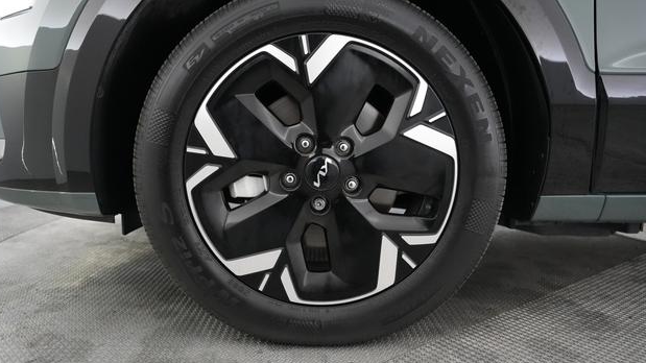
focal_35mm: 26
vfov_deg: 44.4
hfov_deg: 71.9
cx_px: 320
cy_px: 171
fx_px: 445
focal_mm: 24
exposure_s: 1/160
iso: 6400
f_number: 2.8
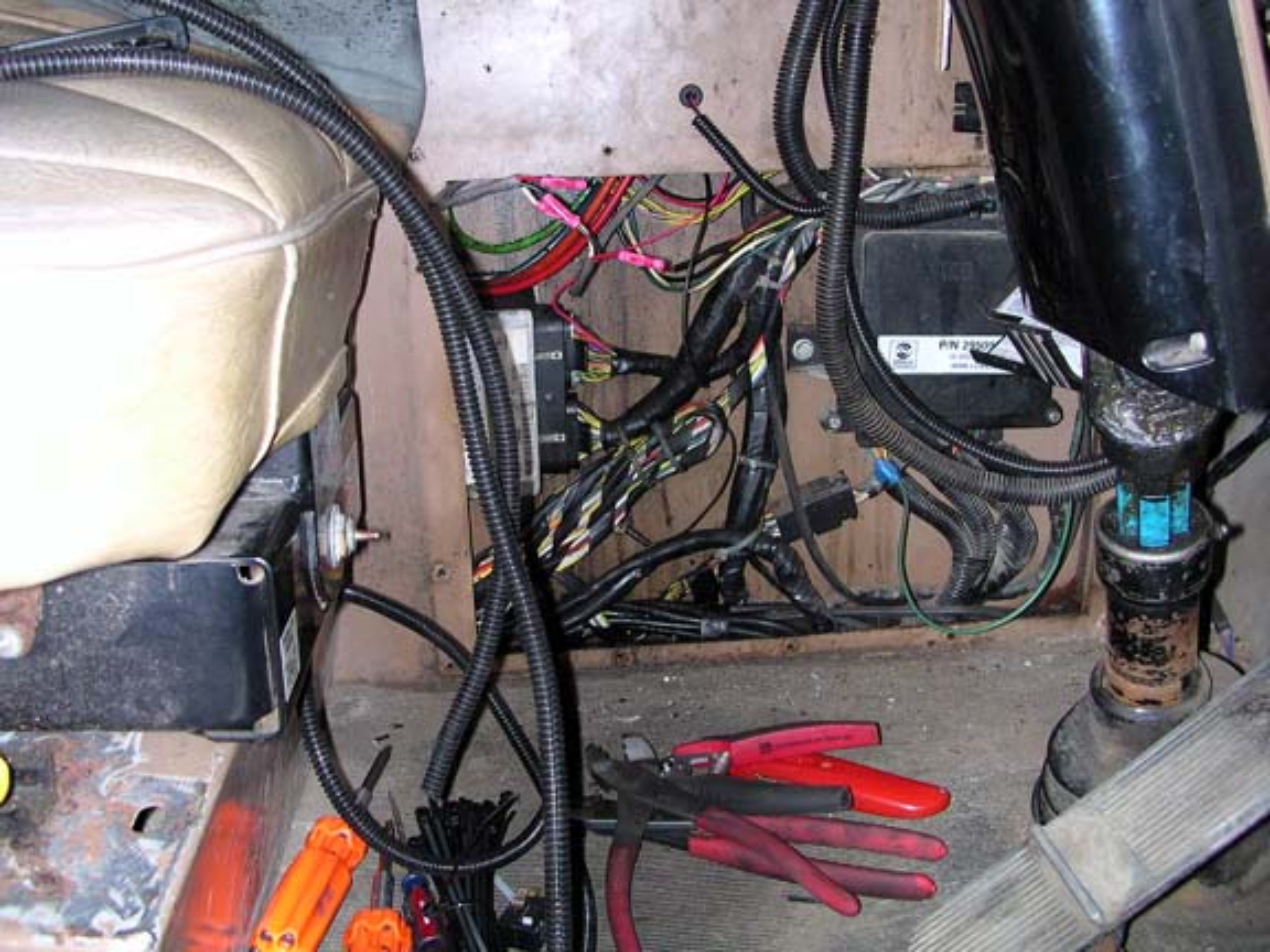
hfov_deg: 50.1
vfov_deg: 38.7
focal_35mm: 37
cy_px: 476
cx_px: 635
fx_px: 1357
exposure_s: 1/60
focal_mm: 5.6
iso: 100
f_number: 2.7
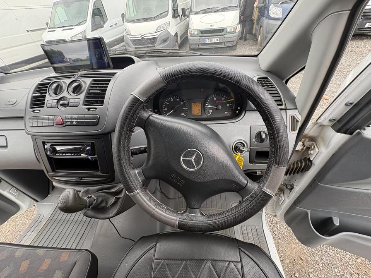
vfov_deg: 85.7
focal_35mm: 14
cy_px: 139
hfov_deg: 102.1
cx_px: 186
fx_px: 150
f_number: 2.2
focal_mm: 2.22
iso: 64
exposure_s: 1/164
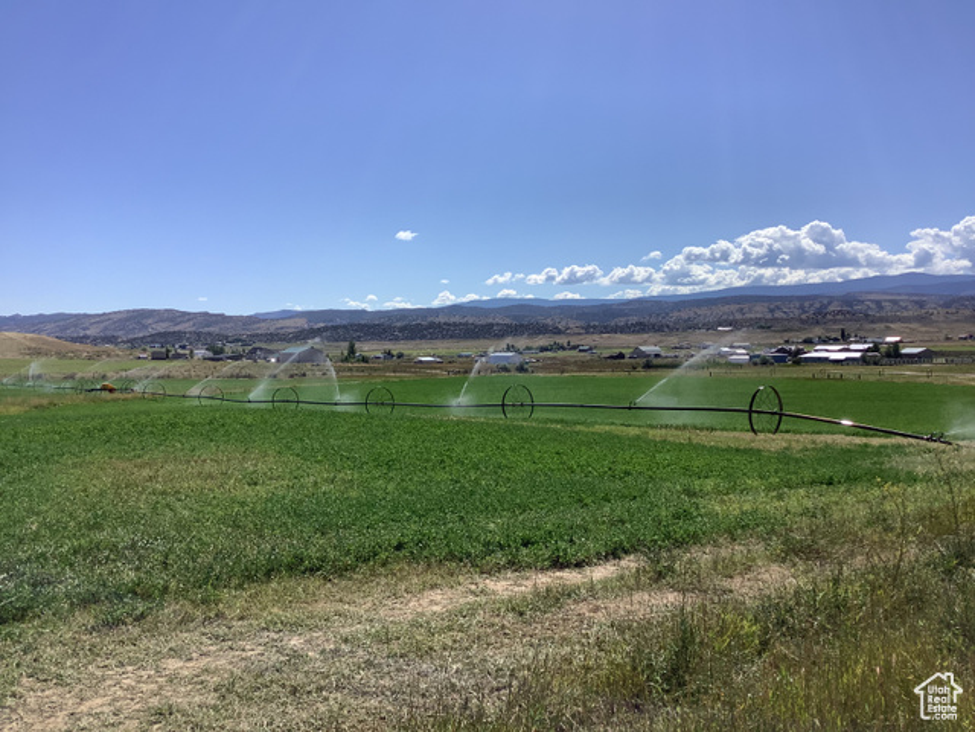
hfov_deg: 58.4
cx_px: 488
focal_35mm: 31
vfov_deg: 45.4
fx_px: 873
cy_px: 366
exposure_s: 1/2203
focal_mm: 3.3
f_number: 2.4
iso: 25
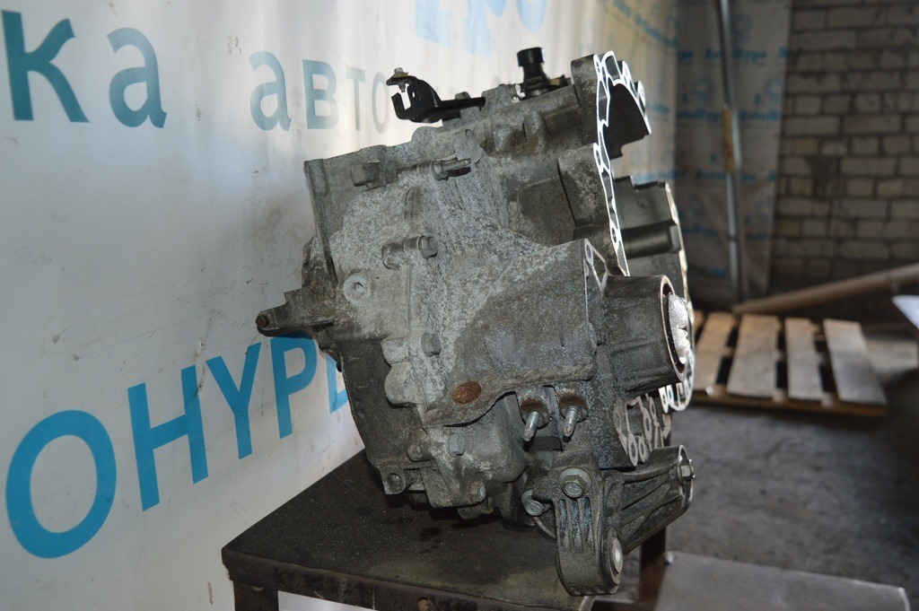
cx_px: 460
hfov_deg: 57.3
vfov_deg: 39.9
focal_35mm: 33
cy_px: 306
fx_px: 842
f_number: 3.8
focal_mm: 22
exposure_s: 1/60
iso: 560
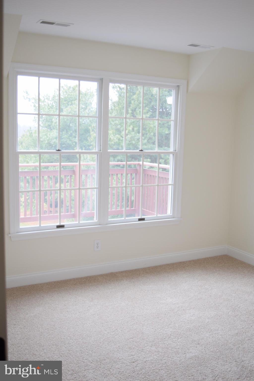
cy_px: 190
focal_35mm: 38
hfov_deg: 35.5
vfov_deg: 51.3
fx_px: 397
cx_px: 127
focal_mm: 25
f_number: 4
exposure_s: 1/60
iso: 400
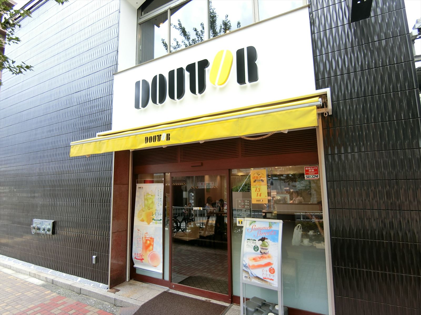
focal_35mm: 19
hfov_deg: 84.7
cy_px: 158
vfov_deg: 68.7
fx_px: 231
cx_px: 210
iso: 80
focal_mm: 4.06
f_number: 2.7
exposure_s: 1/125
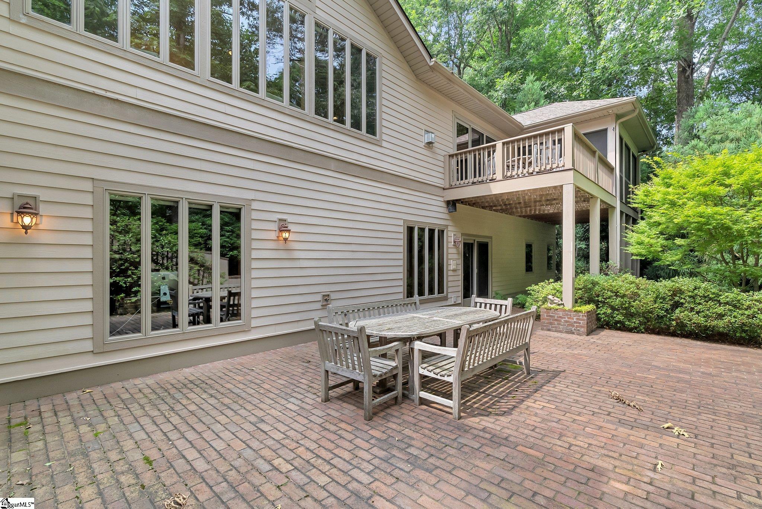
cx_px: 381
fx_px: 339
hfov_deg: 96.7
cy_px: 254
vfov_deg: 73.8
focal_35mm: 16
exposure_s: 1/200
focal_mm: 16
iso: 400
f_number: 8
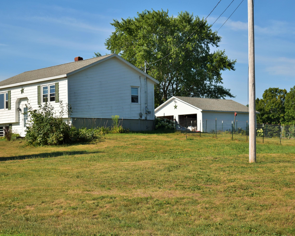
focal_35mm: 65
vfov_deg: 23.5
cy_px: 119
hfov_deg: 29.1
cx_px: 142
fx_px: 567
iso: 200
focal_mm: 38
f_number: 4.8
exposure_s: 1/2000
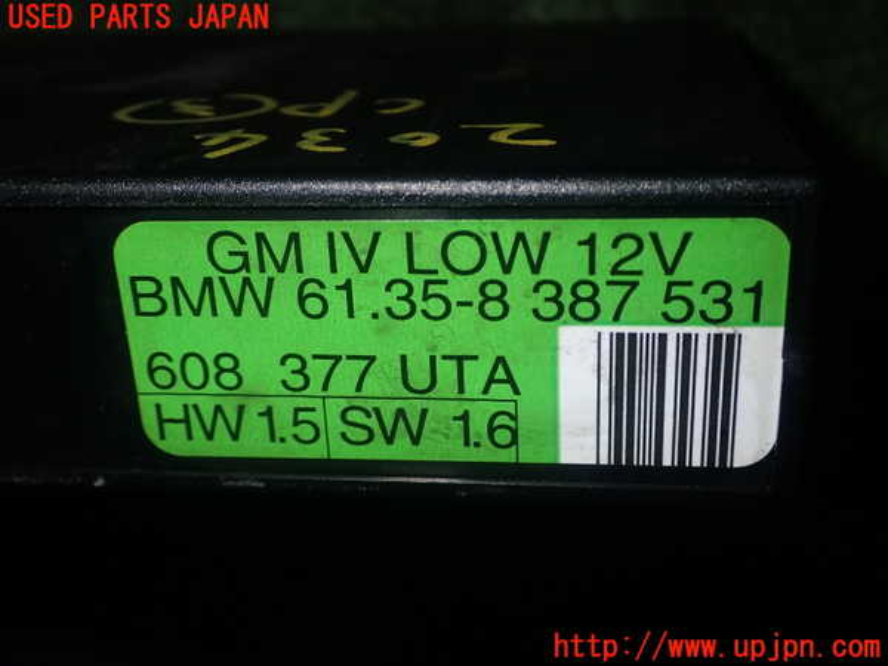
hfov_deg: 42.9
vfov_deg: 32.9
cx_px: 444
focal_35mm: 44
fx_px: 1129
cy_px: 333
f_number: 9
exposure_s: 1/40
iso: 200
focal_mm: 7.84
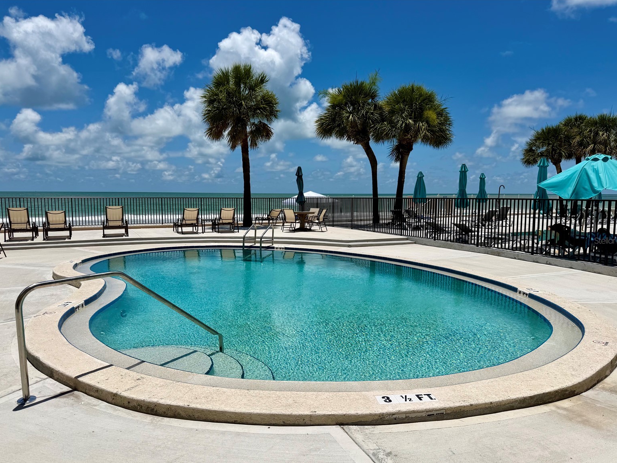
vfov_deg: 54.9
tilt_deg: -6.5
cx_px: 311
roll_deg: +0.4
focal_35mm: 25
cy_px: 240
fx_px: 446
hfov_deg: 69.4
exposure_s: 1/17544
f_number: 1.78
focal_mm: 6.76
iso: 80
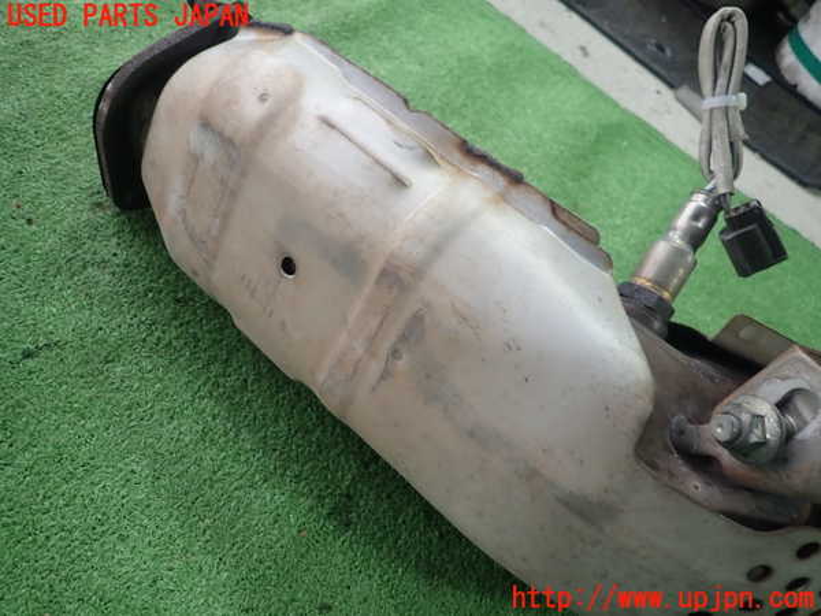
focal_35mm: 25
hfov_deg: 69.4
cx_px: 410
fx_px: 593
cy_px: 308
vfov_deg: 54.9
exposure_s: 1/60
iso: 125
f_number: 2
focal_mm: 4.5
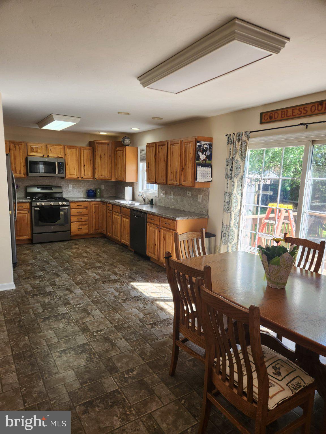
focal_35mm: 23
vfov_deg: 73.9
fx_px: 289
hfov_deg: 58.9
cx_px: 163
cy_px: 217
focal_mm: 5.4
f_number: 1.8
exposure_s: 1/180
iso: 80
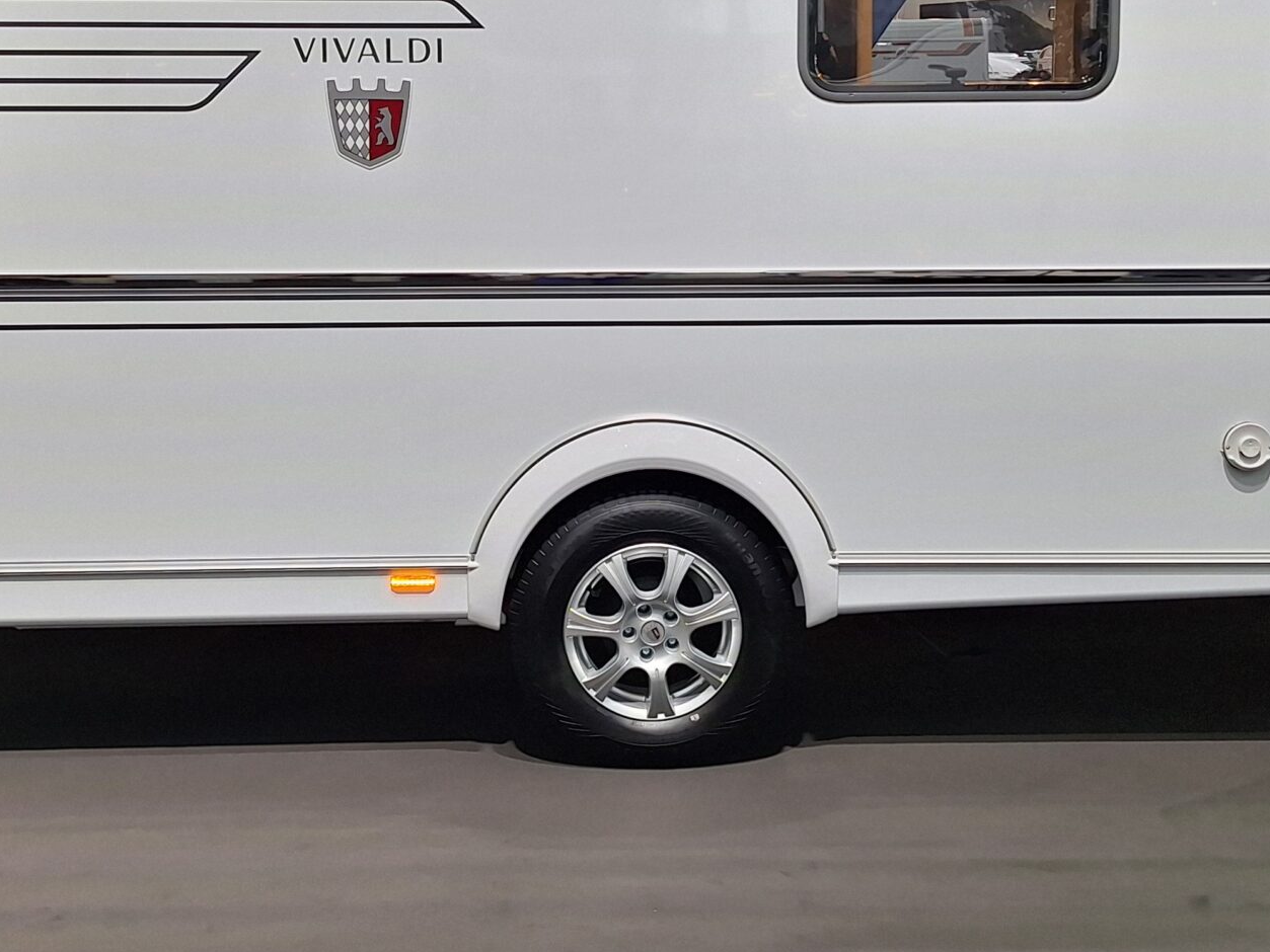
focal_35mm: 47
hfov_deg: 40.4
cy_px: 258
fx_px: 1725
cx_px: 596
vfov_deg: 30.5
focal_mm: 5.54
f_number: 1.8
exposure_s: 1/158
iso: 40
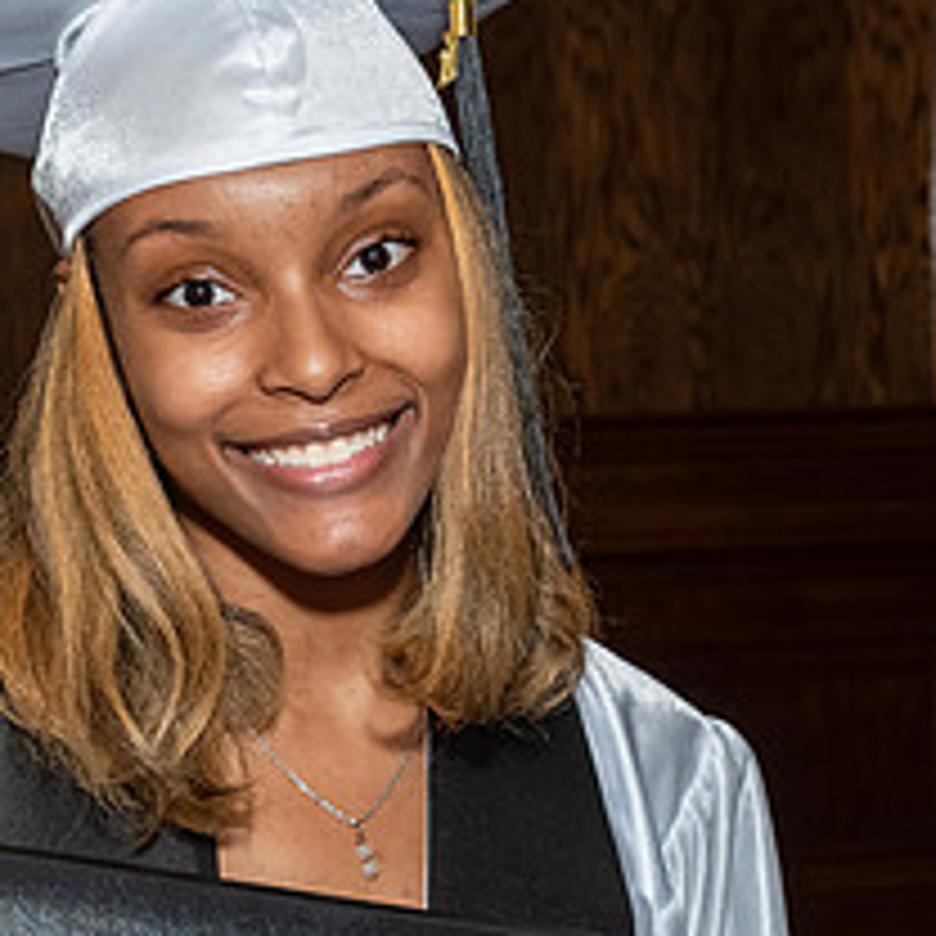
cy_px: 701
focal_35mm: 132
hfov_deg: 13.2
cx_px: 253
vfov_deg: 13.2
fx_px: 4038
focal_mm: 31
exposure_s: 1/250
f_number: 6.3
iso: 400
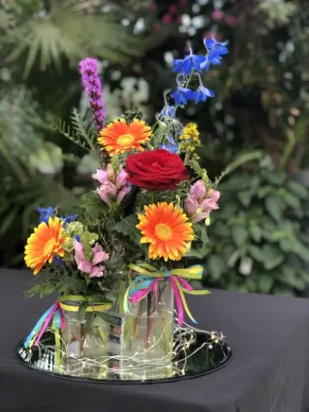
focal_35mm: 52
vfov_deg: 36.8
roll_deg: -0.3
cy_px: 206
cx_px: 154
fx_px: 619
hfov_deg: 28.0
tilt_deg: -2.2
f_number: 2.4
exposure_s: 1/75
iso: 16
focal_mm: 6
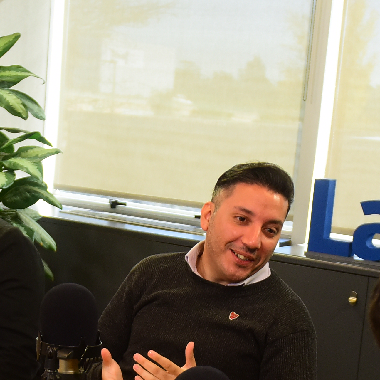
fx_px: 1081
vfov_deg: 19.6
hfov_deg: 19.9
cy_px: 335
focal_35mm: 87
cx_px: 187
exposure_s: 1/250
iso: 1000
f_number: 2.8
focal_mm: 24
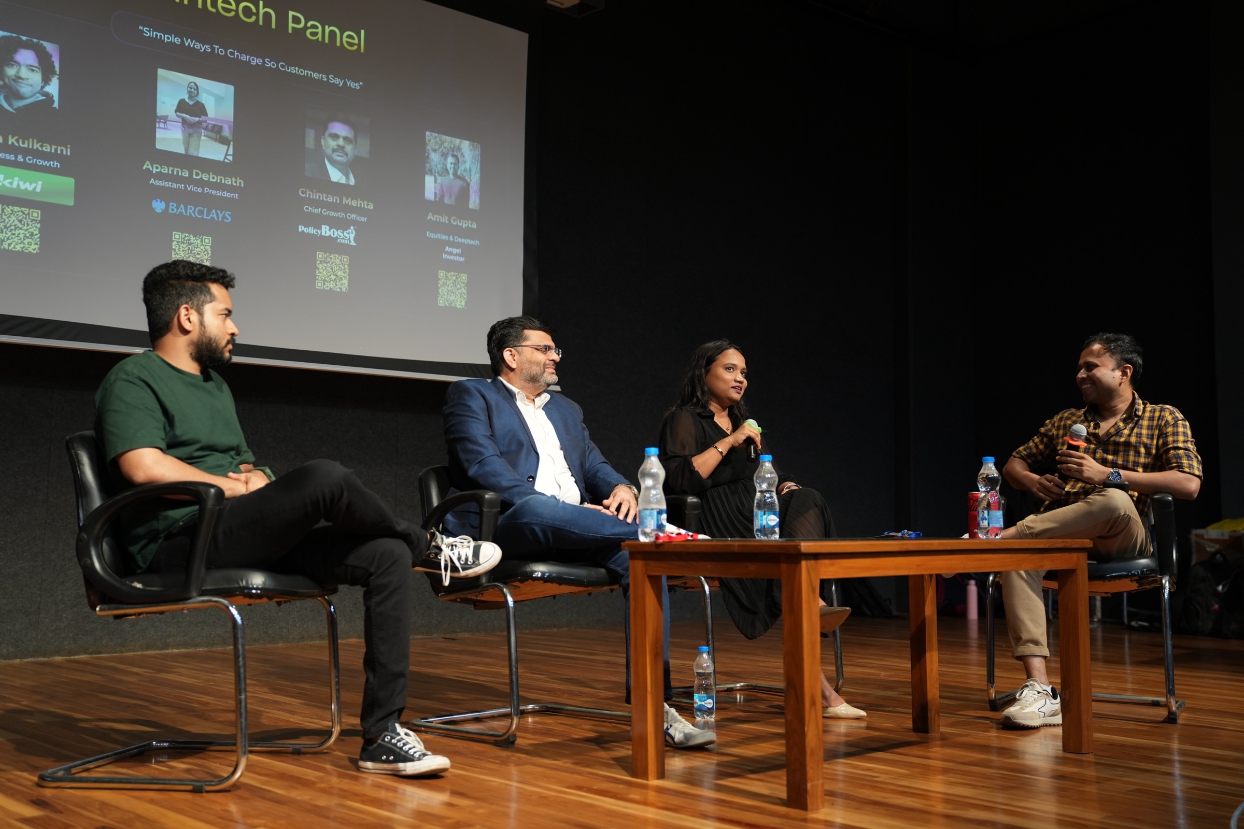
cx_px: 622
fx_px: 1382
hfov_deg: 48.5
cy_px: 414
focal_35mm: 40
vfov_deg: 33.4
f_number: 2.8
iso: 800
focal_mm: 40
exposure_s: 1/100
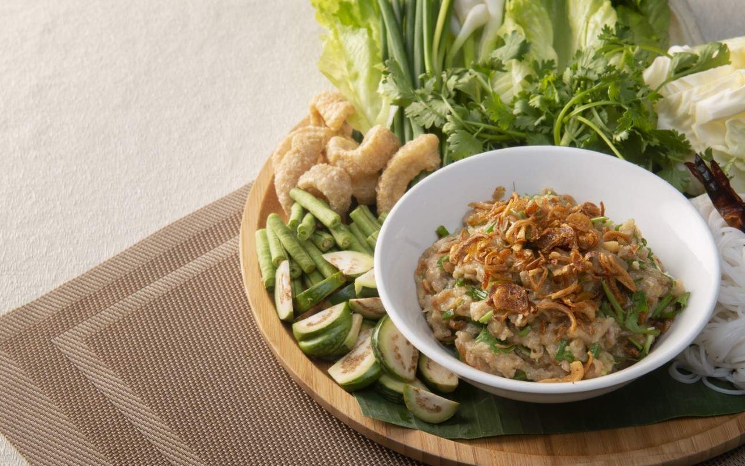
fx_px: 1462
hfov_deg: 28.6
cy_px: 230
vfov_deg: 18.1
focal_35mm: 72
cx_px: 390
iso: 125
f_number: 9
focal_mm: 56
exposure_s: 1/160
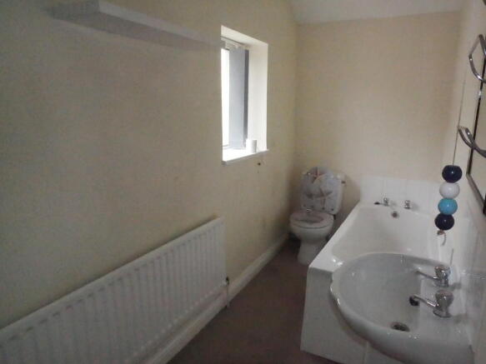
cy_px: 182
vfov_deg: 56.8
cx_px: 243
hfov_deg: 71.6
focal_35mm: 24
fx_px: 337
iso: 25600
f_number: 13
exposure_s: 1/160
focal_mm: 12
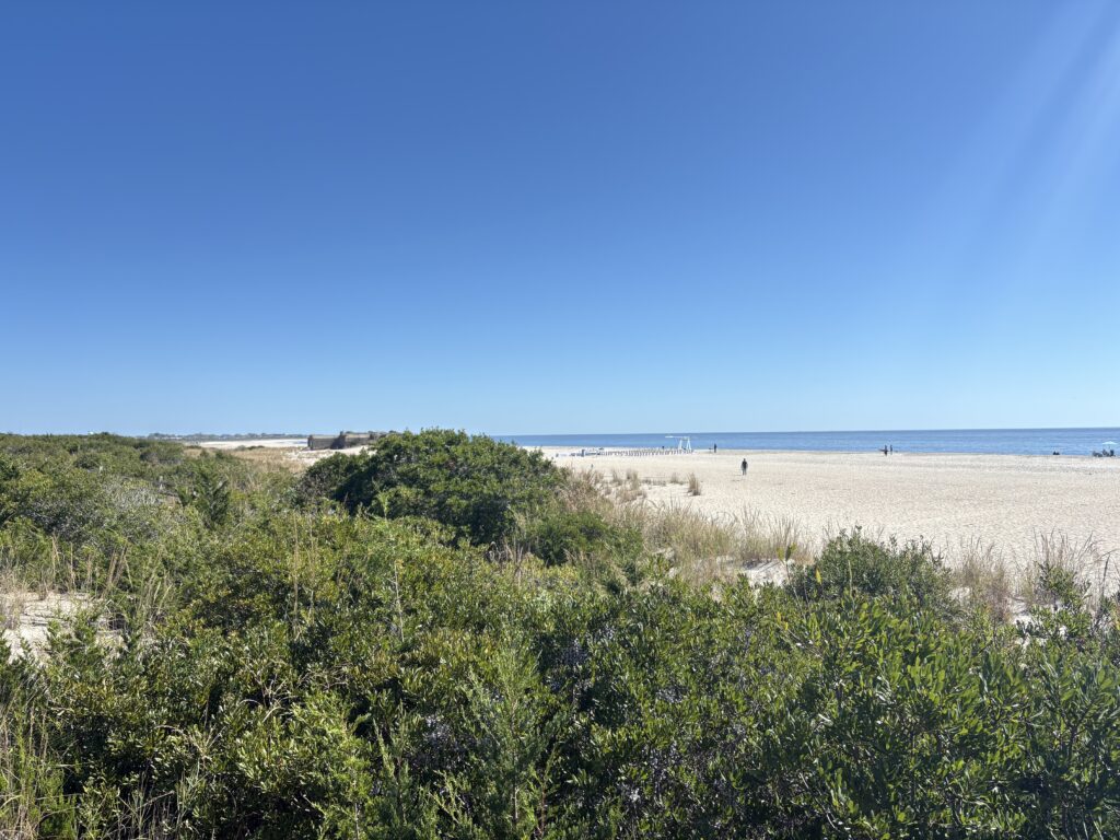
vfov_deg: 53.1
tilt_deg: +0.5
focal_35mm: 26
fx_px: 841
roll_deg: +1.0
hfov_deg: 67.3
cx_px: 560
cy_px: 420
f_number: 1.6
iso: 64
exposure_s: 1/1263
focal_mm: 5.96
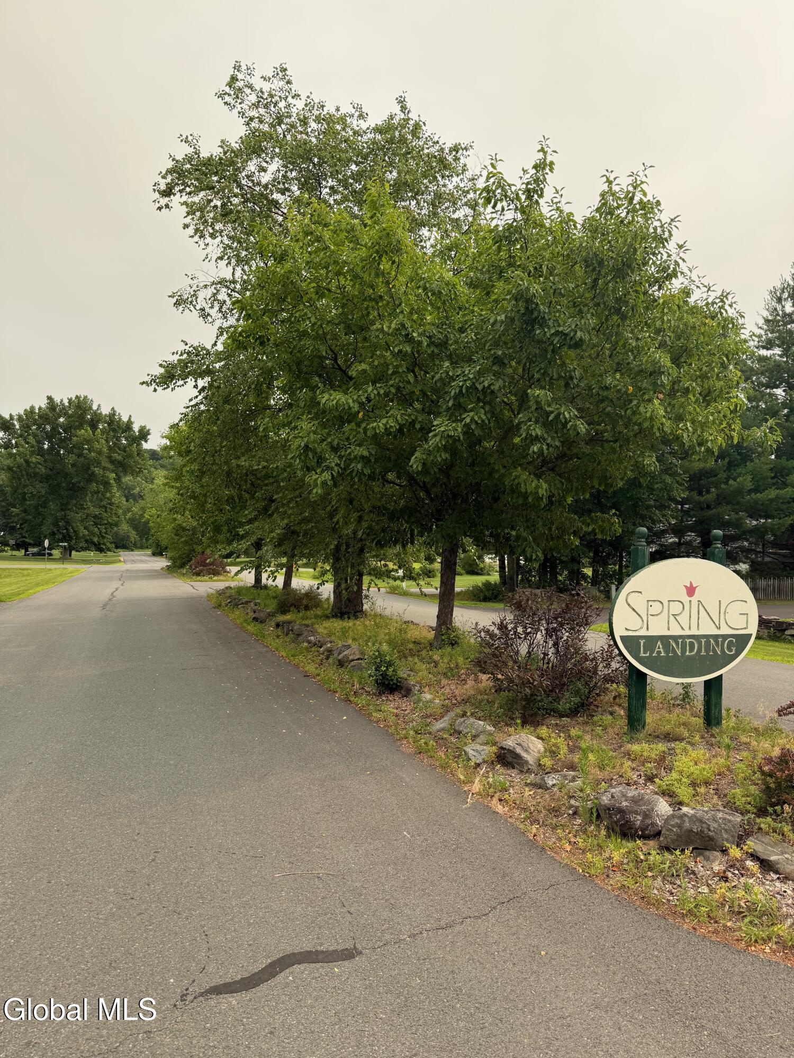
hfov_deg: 56.8
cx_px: 397
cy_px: 529
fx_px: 734
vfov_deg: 71.6
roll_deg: -2.4
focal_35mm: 24
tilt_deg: +0.1
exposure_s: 1/2299
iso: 100
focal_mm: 6.76
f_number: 1.78
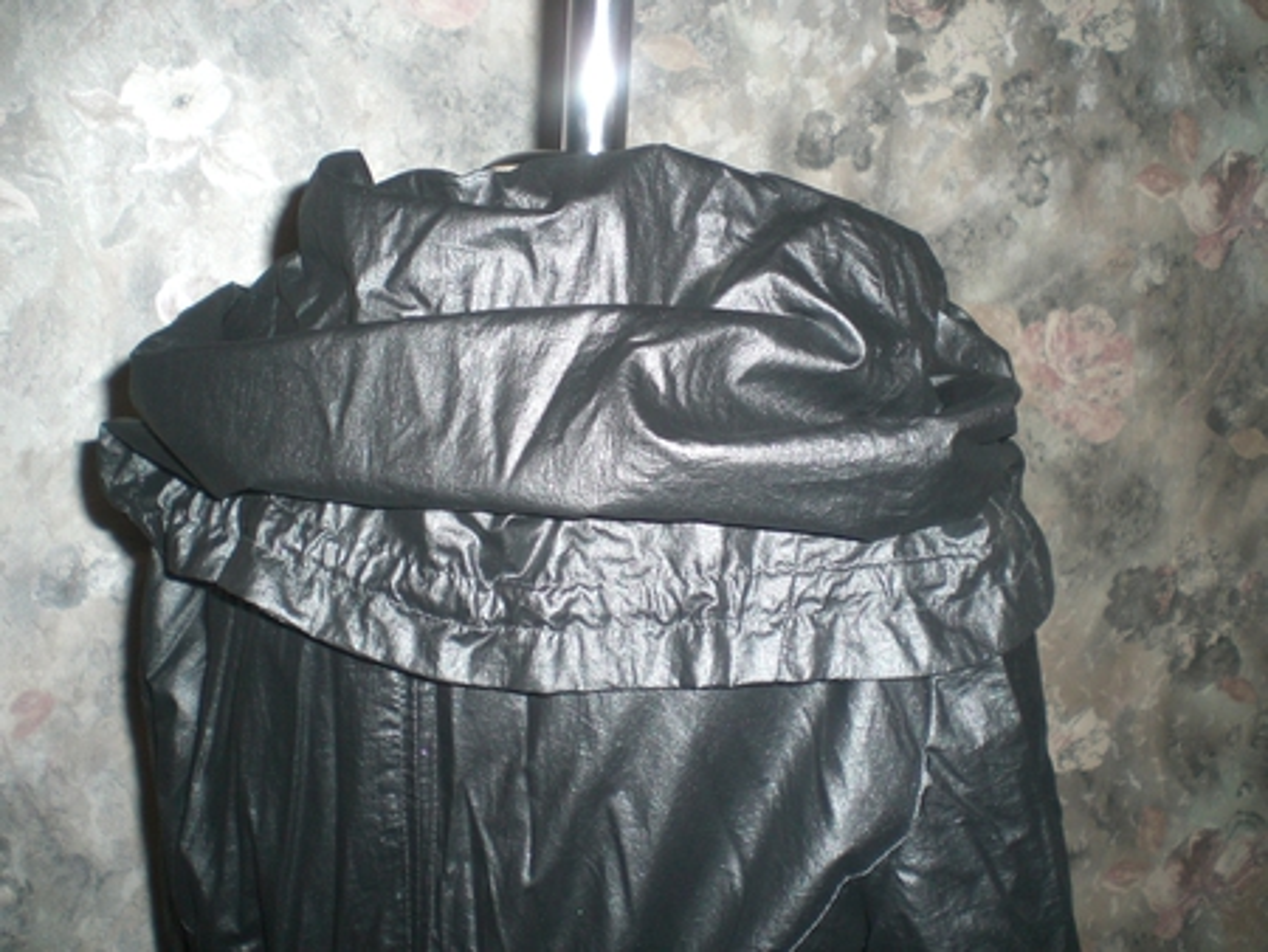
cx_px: 634
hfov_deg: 49.0
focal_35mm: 38
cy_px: 476
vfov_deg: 37.8
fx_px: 1393
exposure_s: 1/60
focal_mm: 6.3
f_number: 3.1
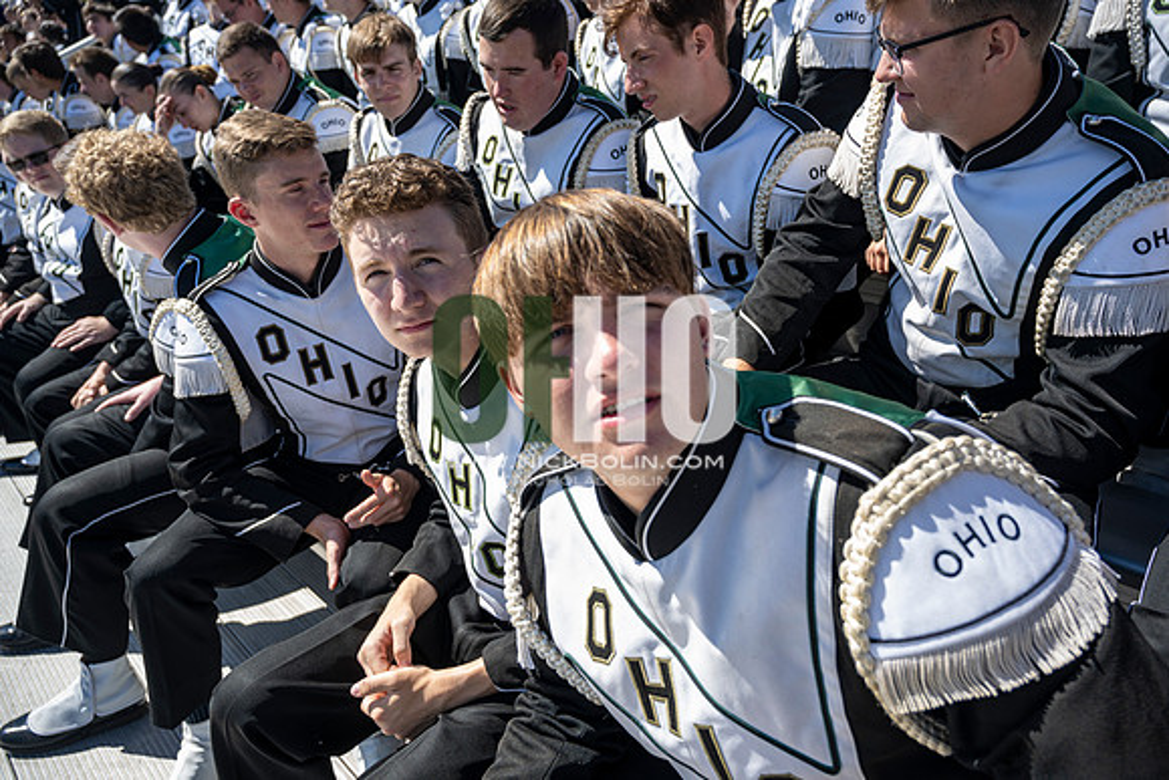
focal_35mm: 24
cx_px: 584
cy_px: 390
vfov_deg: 53.2
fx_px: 779
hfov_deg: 73.7
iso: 40
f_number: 4.5
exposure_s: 1/250
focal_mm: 24
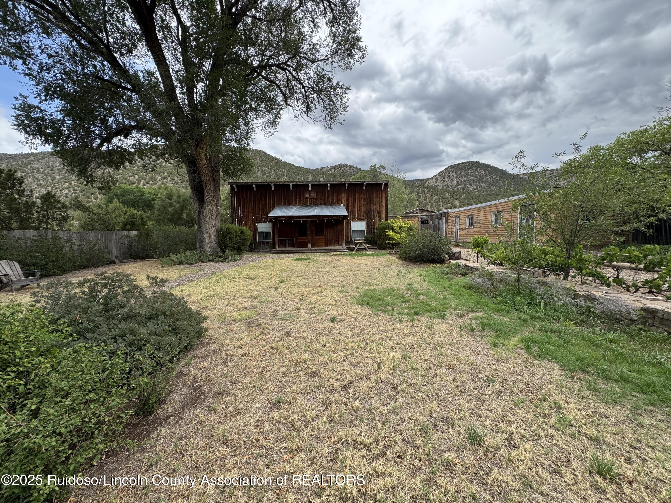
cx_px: 336
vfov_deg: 85.7
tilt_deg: -3.8
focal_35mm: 14
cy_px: 252
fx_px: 271
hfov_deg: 102.1
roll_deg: +1.0
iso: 40
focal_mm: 2.22
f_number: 2.2
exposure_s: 1/675
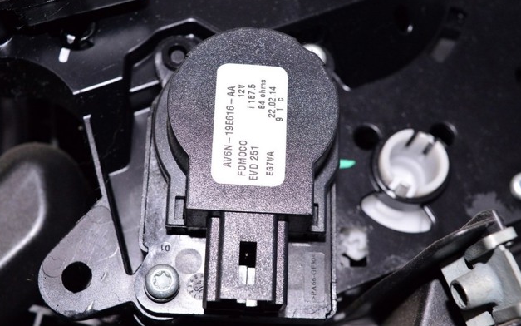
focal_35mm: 55
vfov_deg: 23.8
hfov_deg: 37.2
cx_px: 259
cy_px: 167
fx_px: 774
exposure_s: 1/200
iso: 1600
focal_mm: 35
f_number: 8
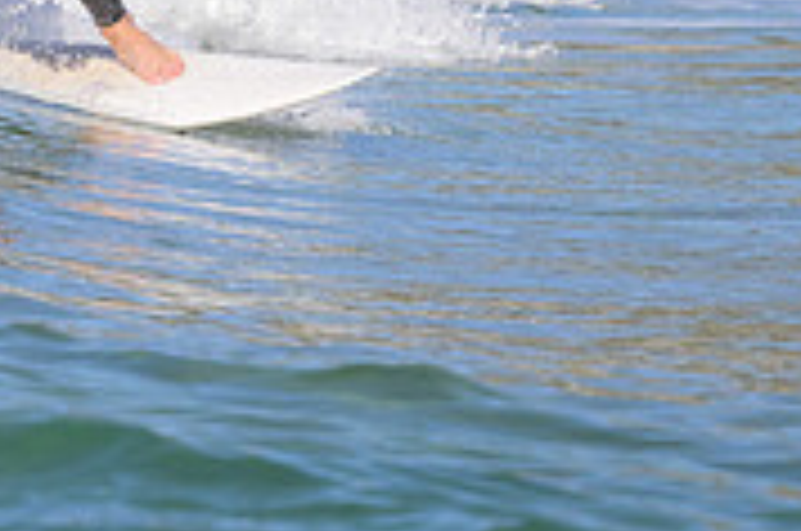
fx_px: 38445
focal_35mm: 1731
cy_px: -169
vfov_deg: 0.8
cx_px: -104
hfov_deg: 1.2
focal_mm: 530
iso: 900
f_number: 10
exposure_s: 1/2000
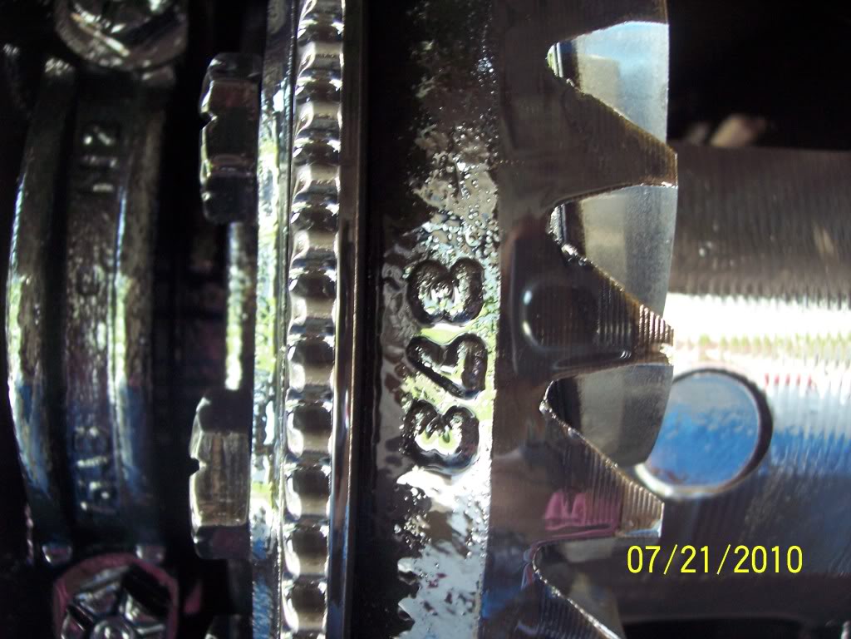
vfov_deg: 36.8
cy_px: 320
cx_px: 426
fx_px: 959
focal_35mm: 39
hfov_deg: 47.9
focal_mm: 8
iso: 200
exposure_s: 1/15
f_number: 3.4
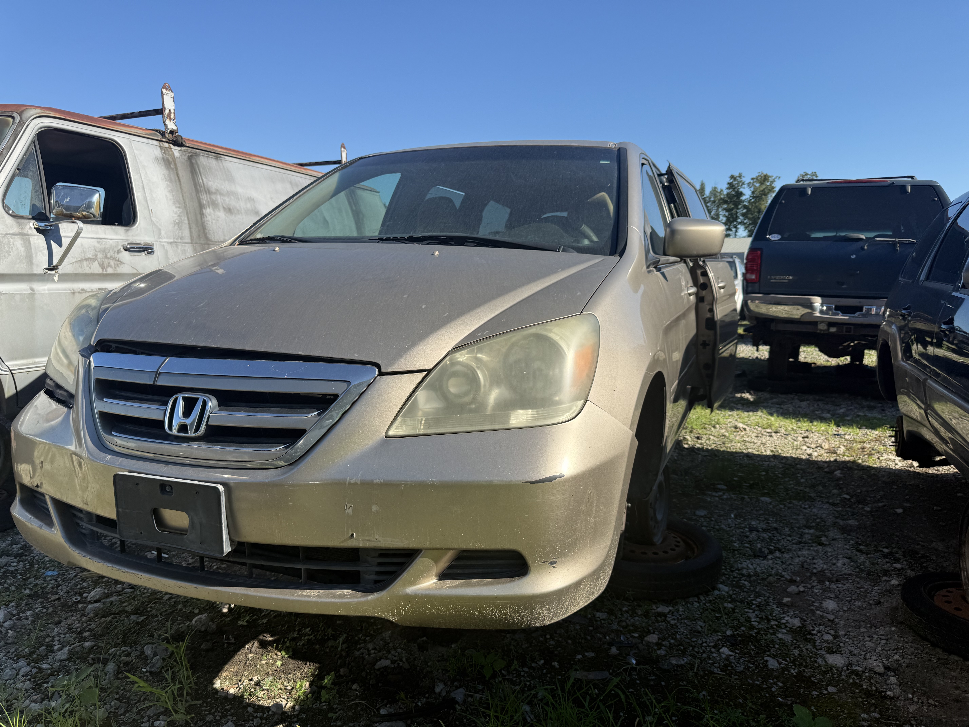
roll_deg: +1.1
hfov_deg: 71.6
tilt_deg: -2.0
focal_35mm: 24
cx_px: 484
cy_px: 364
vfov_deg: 56.8
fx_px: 672
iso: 80
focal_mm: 6.76
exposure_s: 1/2703
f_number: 1.78
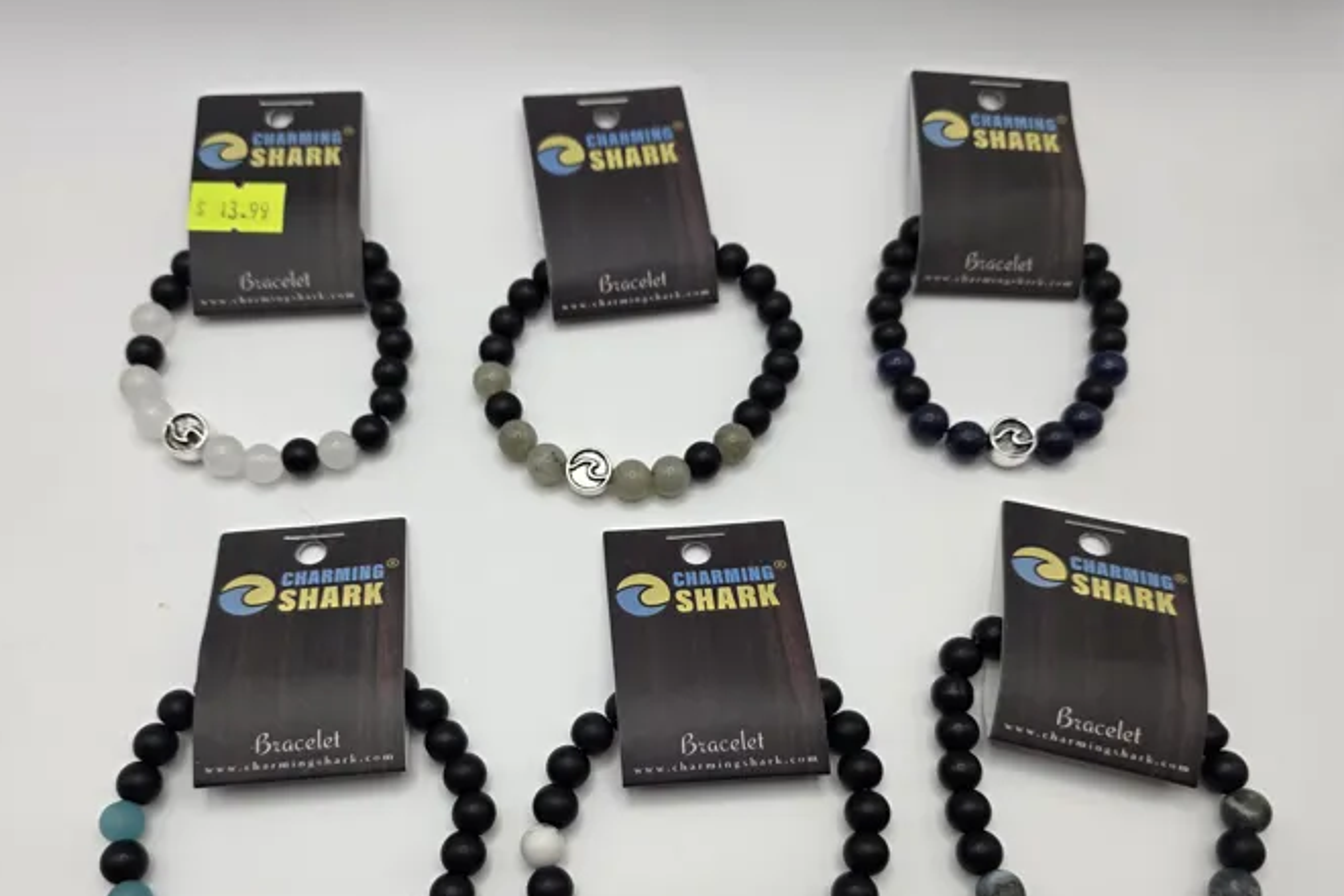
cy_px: 576
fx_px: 1083
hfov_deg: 63.6
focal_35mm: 29
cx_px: 617
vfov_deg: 44.5
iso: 40
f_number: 1.7
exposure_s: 1/120
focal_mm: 6.3
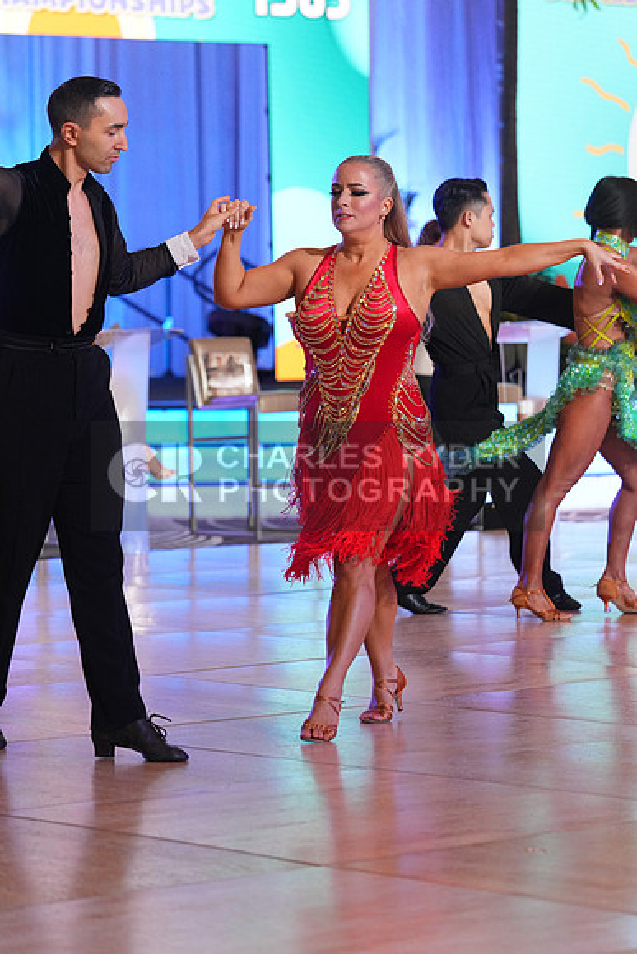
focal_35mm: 140
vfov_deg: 14.7
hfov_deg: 9.8
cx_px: 318
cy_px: 477
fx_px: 3713
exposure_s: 1/400
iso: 2500
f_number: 4
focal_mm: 140
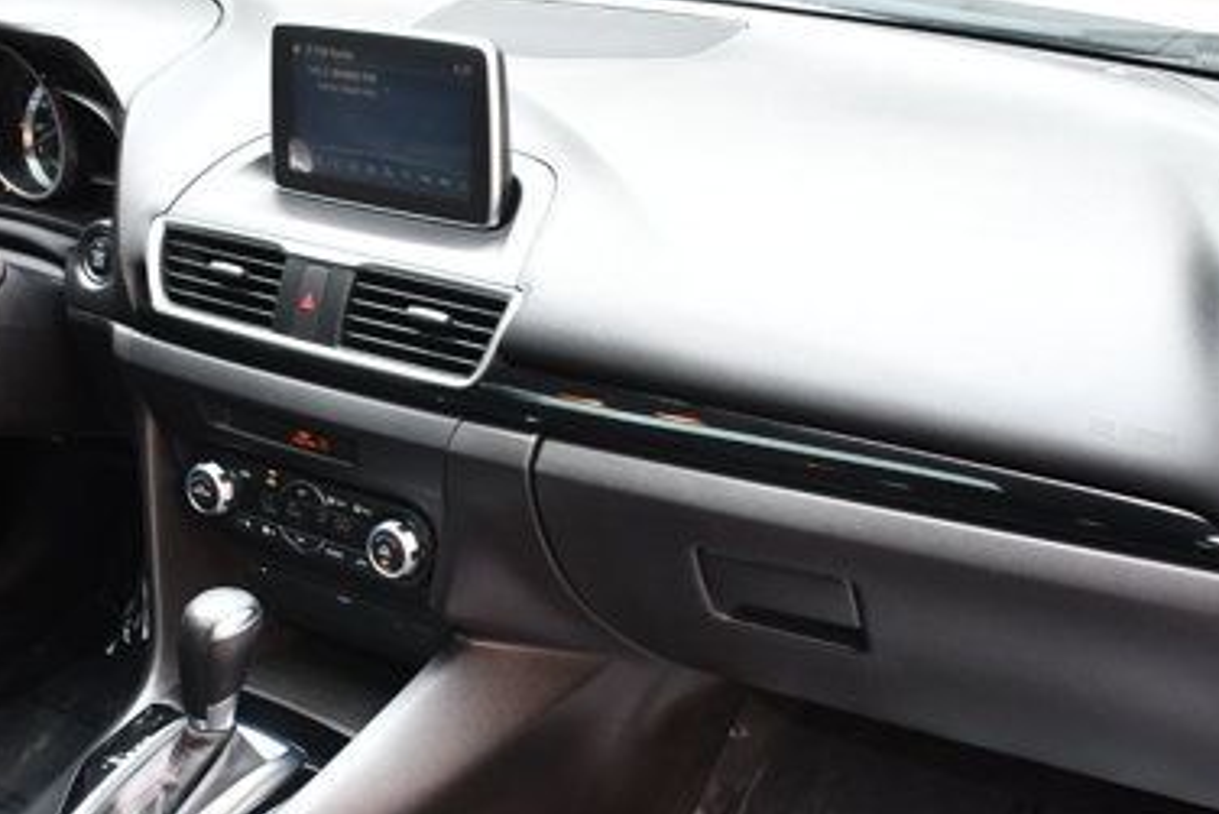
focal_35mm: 46
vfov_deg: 29.0
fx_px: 1558
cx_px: 545
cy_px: 576
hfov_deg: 42.7
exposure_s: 1/125
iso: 1250
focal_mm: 18
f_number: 3.5
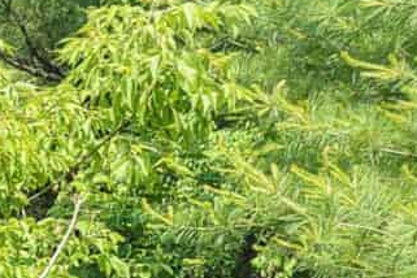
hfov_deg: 7.5
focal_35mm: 199
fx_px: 2305
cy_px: 547
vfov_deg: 6.7
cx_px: -1220
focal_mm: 8.67
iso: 400
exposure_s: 1/2000
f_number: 1.8
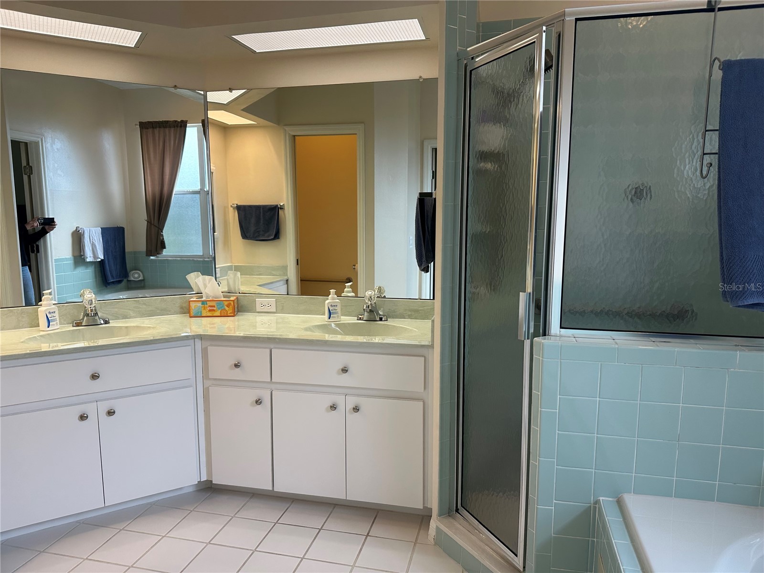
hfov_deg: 71.6
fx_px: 530
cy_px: 286
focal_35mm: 24
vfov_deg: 56.8
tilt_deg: -8.1
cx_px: 382
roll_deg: +0.3
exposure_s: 1/120
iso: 100
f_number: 1.78
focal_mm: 6.86
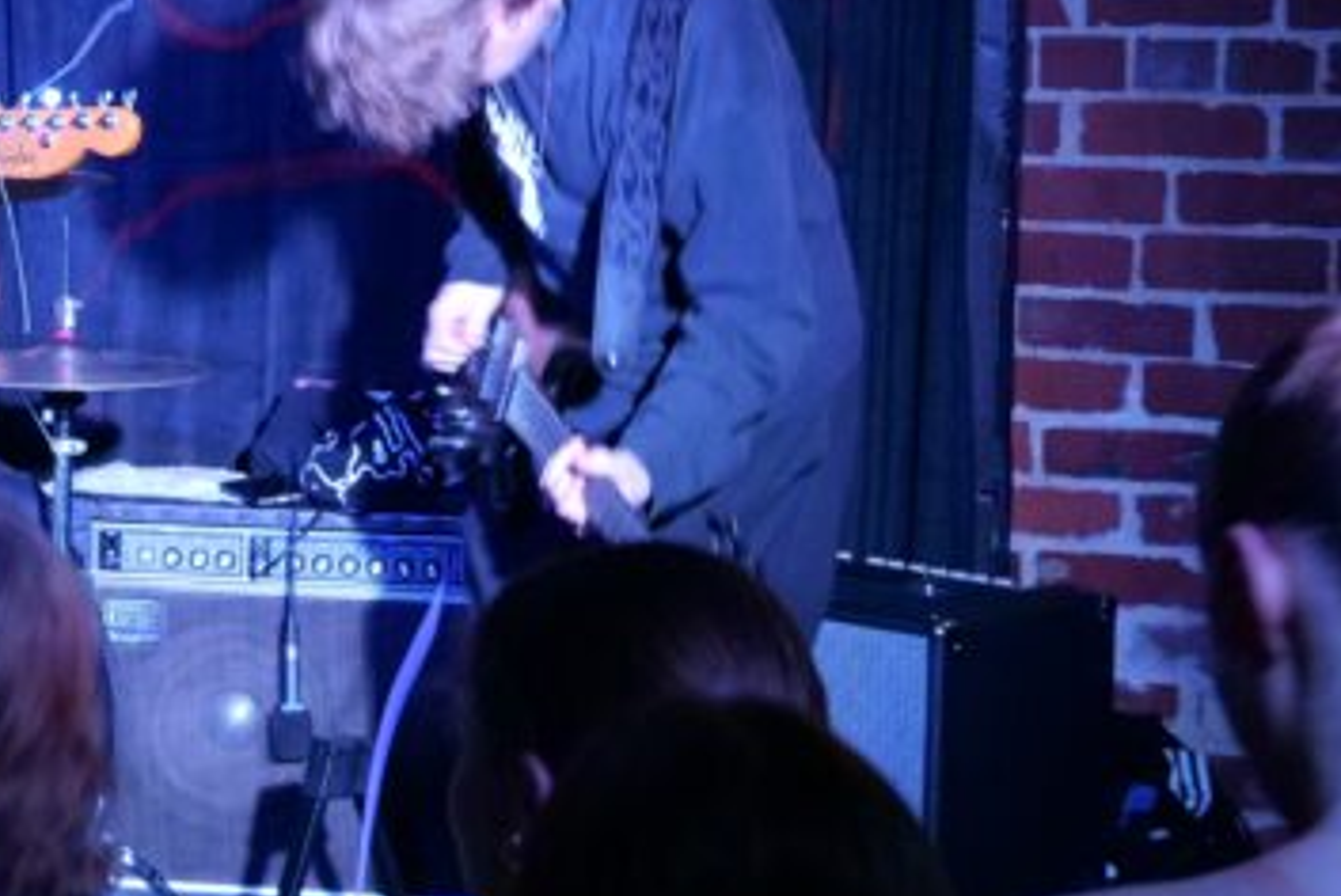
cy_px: 169
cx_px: -600
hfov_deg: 16.6
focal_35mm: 113
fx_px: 4213
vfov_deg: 12.1
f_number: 4.6
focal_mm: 39
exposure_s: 1/20
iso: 6400
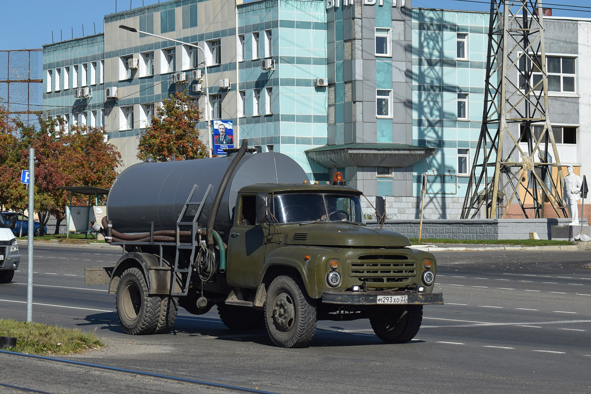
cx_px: 296
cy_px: 197
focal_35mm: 82
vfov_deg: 16.6
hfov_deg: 24.6
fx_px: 1354
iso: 200
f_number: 7.1
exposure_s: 1/1250
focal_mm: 55
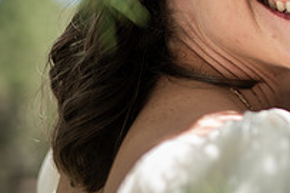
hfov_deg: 13.7
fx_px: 1151
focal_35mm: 143
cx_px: 401
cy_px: -67
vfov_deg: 9.4
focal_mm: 50
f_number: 1.4
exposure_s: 1/1250
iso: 125
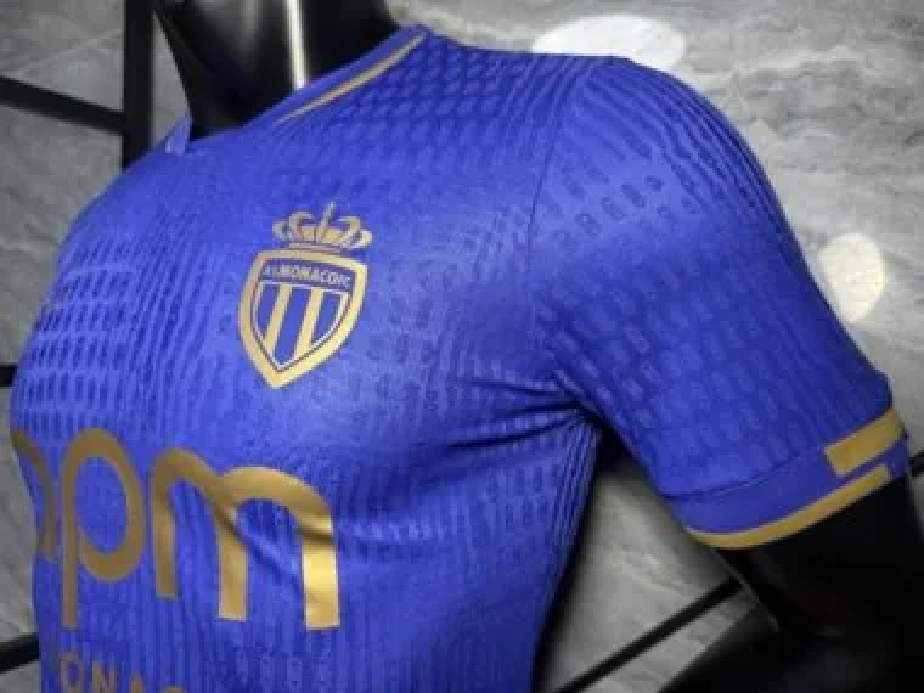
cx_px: 462
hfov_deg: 71.6
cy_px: 346
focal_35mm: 24
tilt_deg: +0.0
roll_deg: -0.7
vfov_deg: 56.8
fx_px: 641
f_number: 1.78
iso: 125
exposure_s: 1/50
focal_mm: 6.76
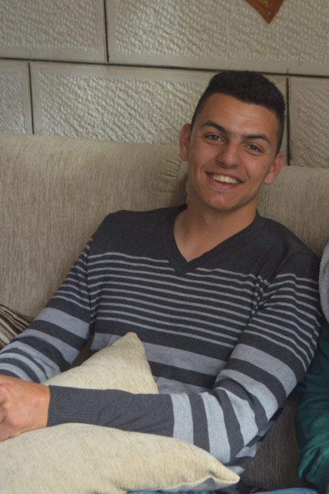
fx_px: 1125
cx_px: 326
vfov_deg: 24.8
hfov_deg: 16.3
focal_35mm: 82
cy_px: 249
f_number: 5
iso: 400
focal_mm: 36
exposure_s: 1/100
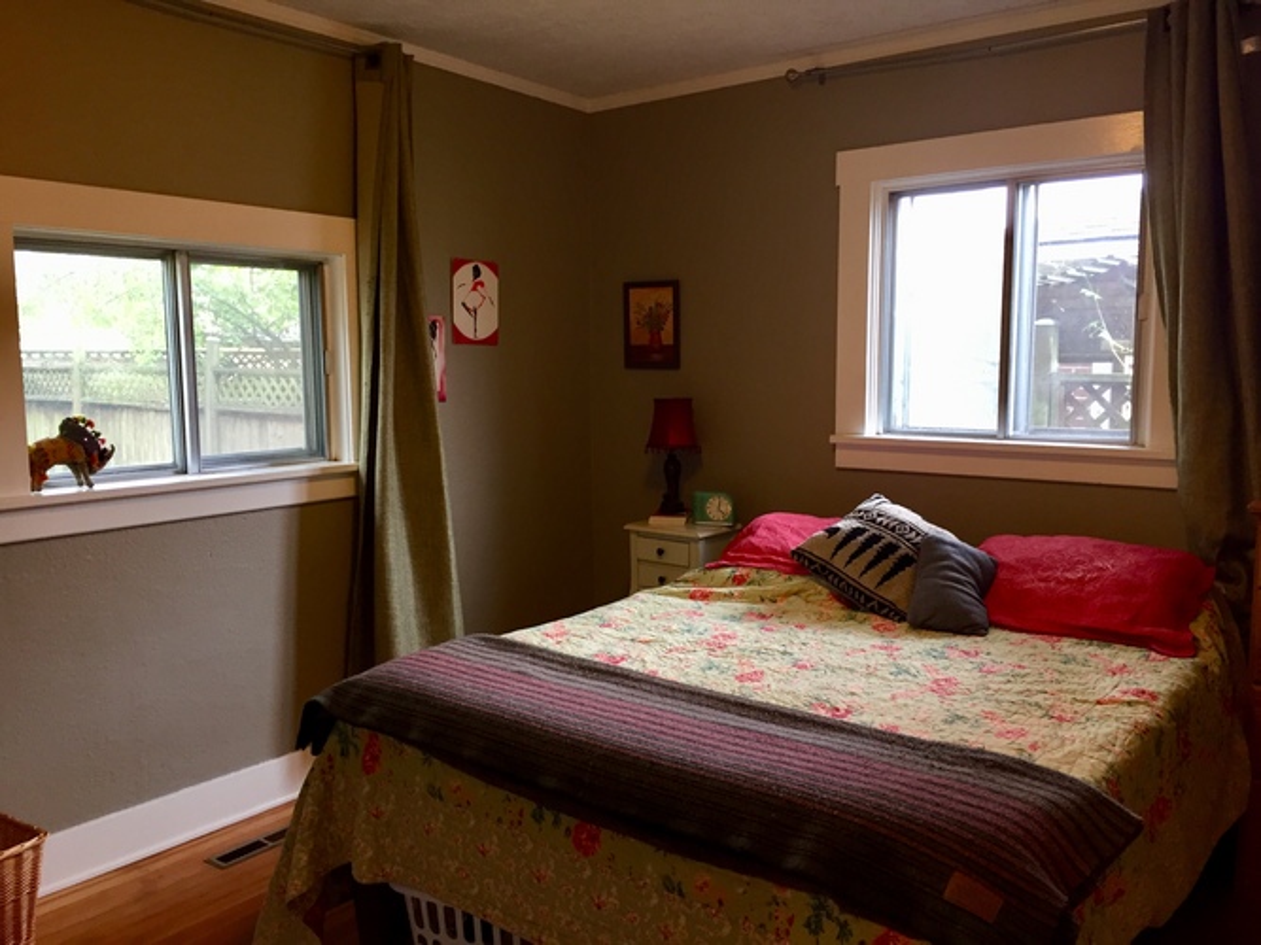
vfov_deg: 48.2
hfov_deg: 61.7
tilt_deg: -6.3
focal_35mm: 29
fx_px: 1056
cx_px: 630
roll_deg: +0.2
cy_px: 472
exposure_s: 1/30
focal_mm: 4.15
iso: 100
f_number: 2.2
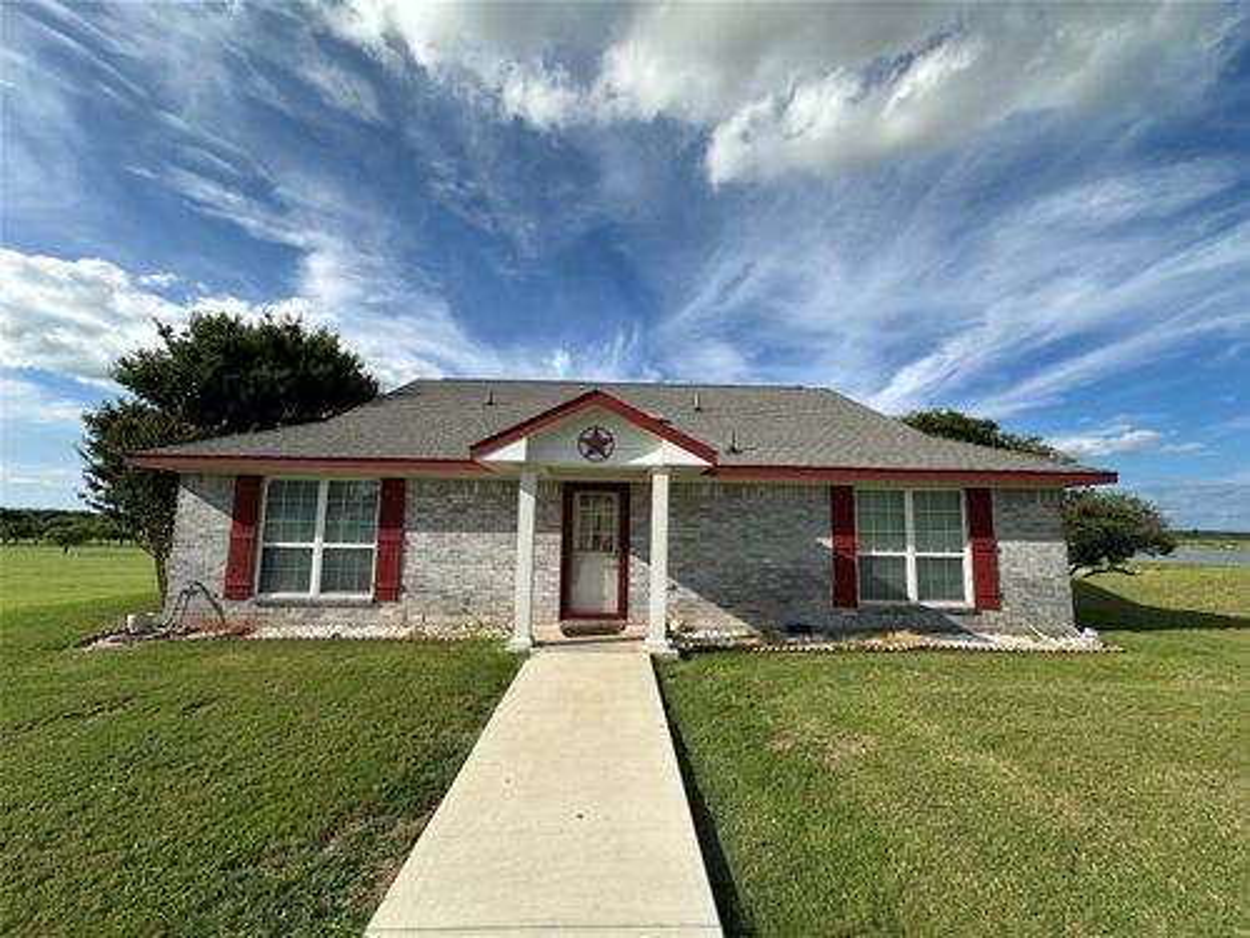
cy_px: 469
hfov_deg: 102.1
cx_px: 625
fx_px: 506
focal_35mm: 14
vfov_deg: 85.7
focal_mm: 2.22
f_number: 2.2
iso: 50
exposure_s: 1/2212
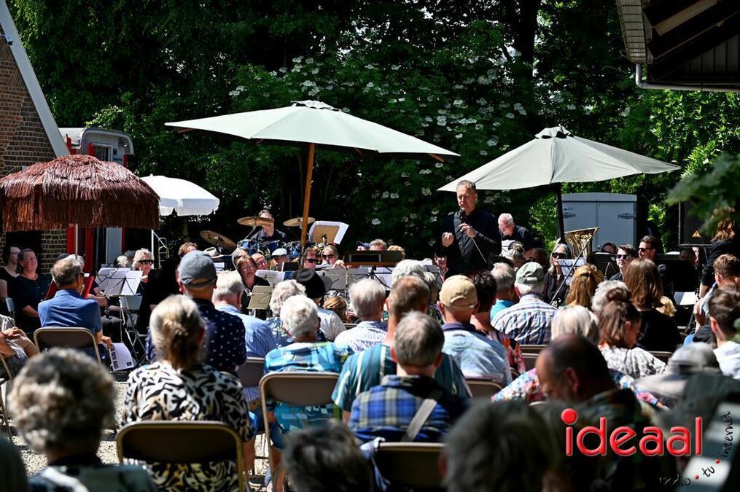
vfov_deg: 13.4
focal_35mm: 102
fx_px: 2095
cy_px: 246
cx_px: 370
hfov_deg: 20.0
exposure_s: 1/250
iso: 140
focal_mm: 102
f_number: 5.6
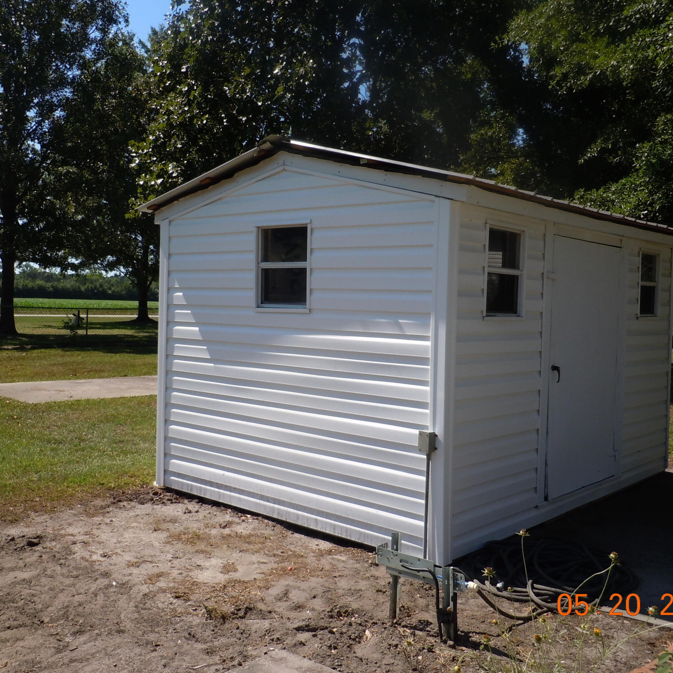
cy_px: 331
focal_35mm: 34
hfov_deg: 48.4
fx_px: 748
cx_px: 306
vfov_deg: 48.4
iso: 100
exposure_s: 1/1000
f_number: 3.7
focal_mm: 5
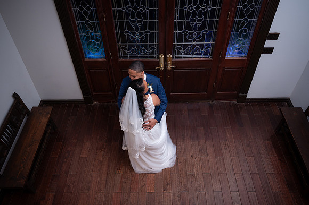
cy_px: 102
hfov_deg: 62.0
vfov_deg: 43.6
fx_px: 257
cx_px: 154
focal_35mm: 30
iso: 1250
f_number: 4
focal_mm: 30
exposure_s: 1/200
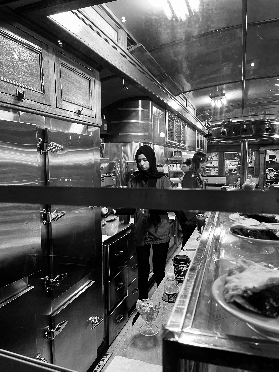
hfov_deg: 54.9
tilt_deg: -5.8
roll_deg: +1.5
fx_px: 269
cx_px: 140
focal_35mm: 25
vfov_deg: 69.4
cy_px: 186
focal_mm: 5.1
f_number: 1.6
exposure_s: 1/60
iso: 200
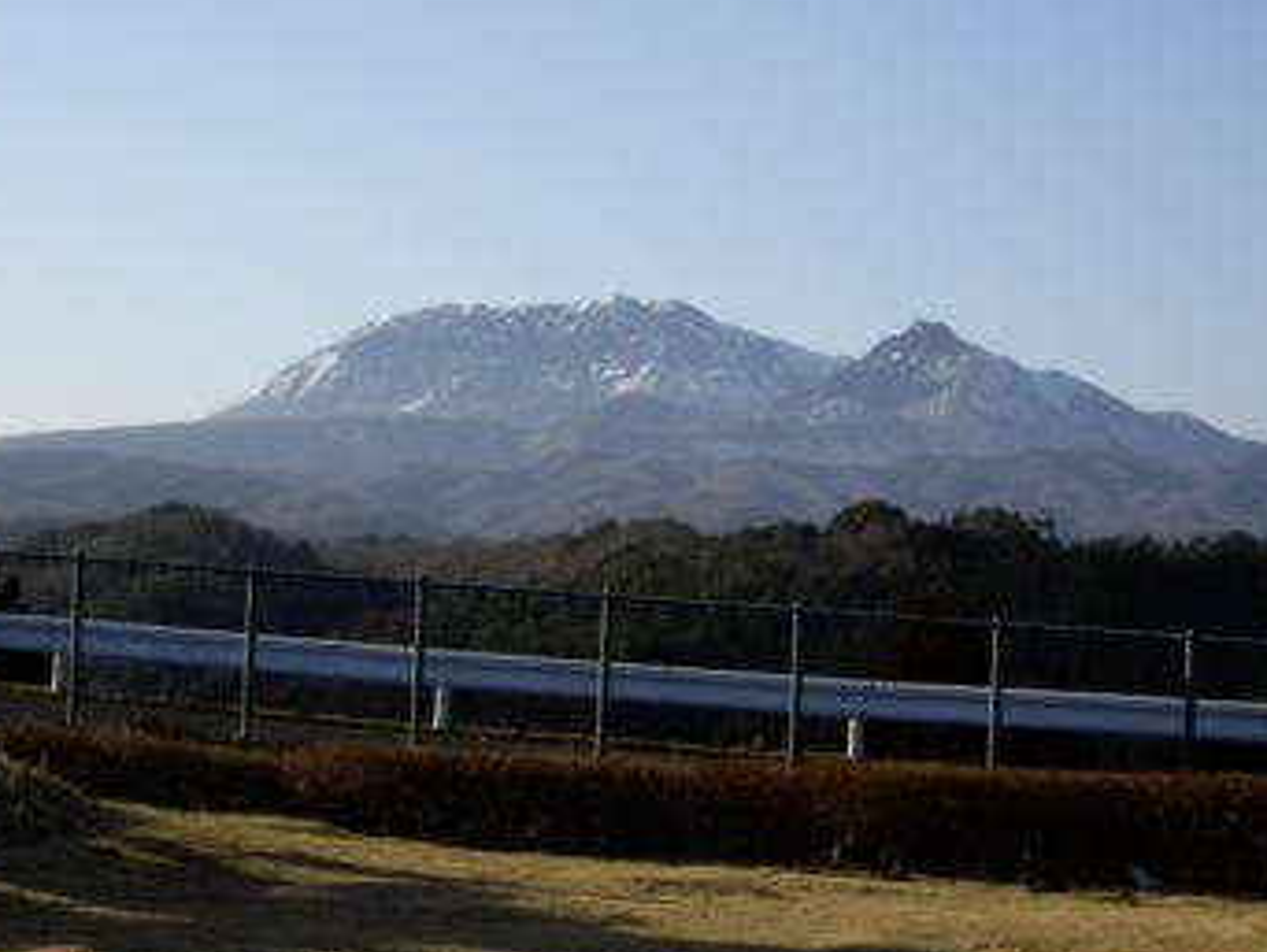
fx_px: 3809
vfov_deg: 14.2
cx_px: 722
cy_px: 389
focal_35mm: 104
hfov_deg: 18.9
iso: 50
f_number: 6.5
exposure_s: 1/160
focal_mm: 12.8
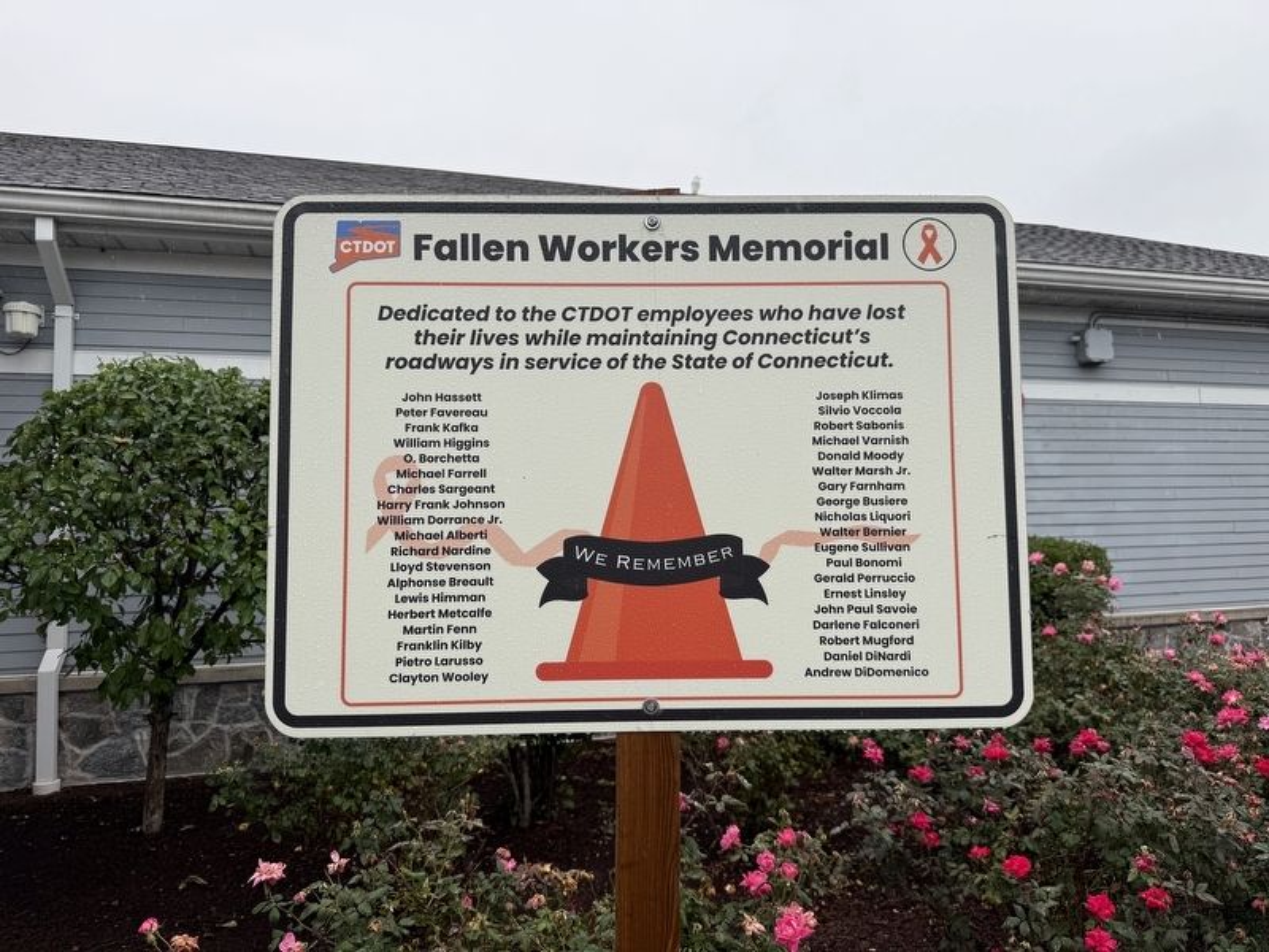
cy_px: 476
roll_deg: +1.5
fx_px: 880
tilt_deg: +3.5
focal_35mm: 24
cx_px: 634
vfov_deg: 56.8
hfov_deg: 71.6
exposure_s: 1/955
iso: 80
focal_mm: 6.76
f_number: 1.78
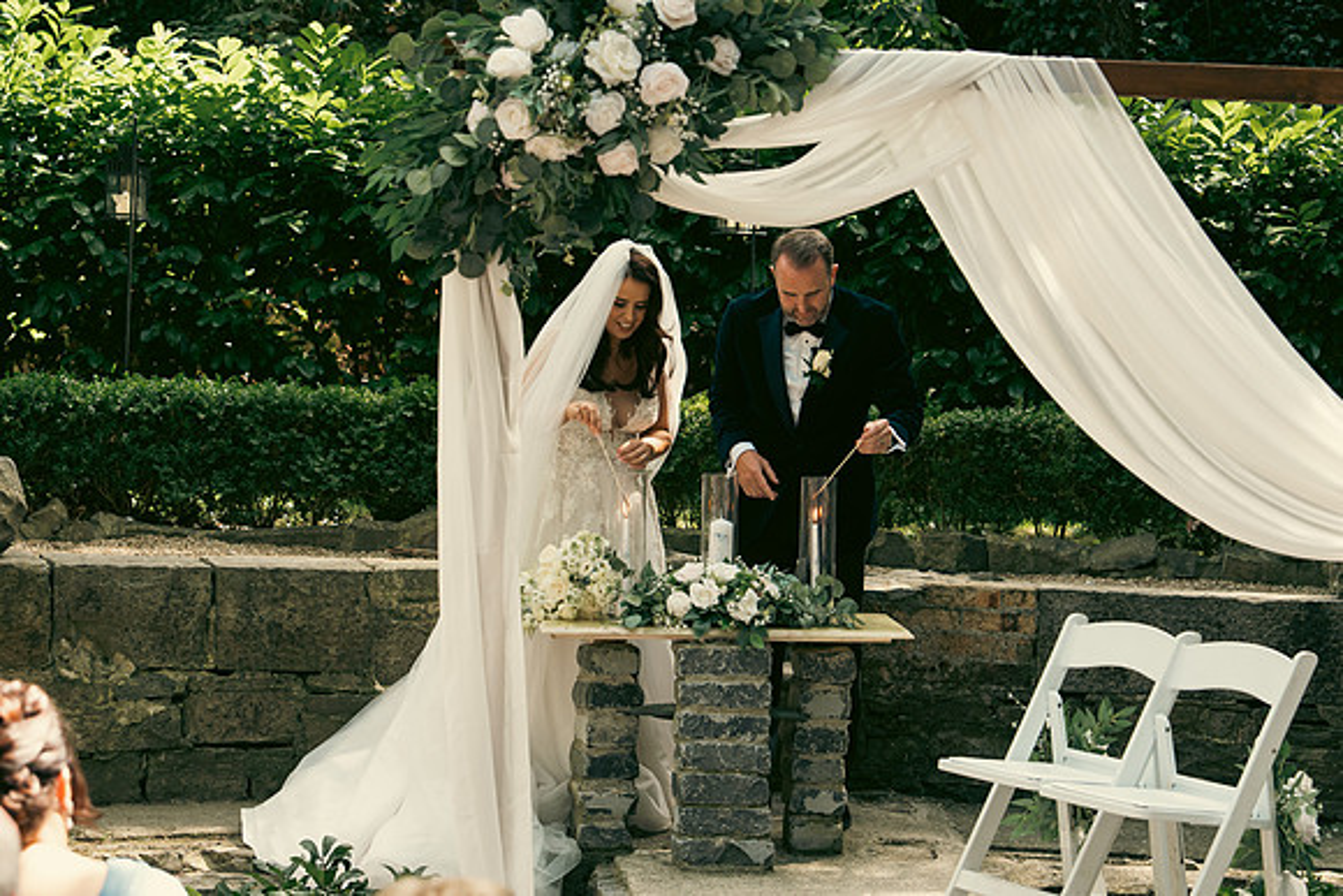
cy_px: 448
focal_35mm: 82
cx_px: 672
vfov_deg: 16.7
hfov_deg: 24.8
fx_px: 3060
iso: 250
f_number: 3.5
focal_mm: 55
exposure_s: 1/200
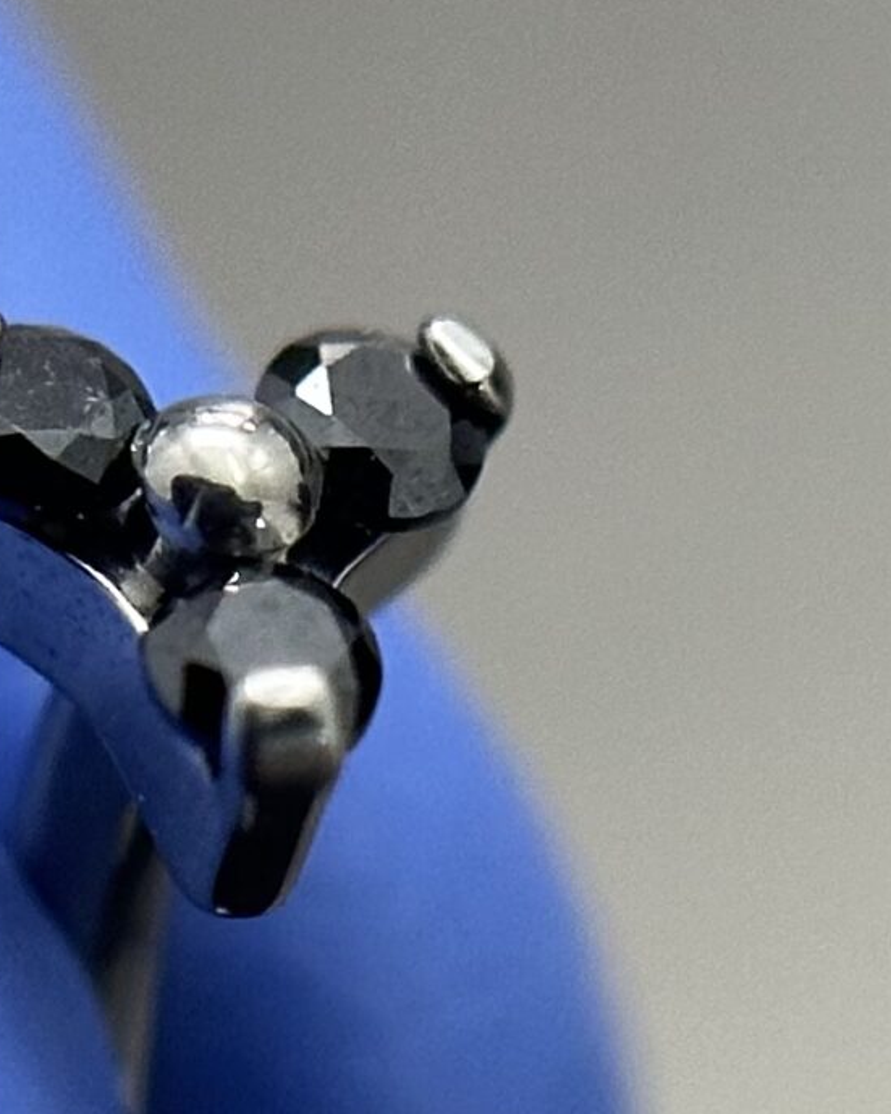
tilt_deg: -75.1
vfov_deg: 10.9
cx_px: 157
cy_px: 1230
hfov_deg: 8.9
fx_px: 5737
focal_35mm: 174
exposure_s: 1/60
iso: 200
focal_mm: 6.86
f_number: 1.78
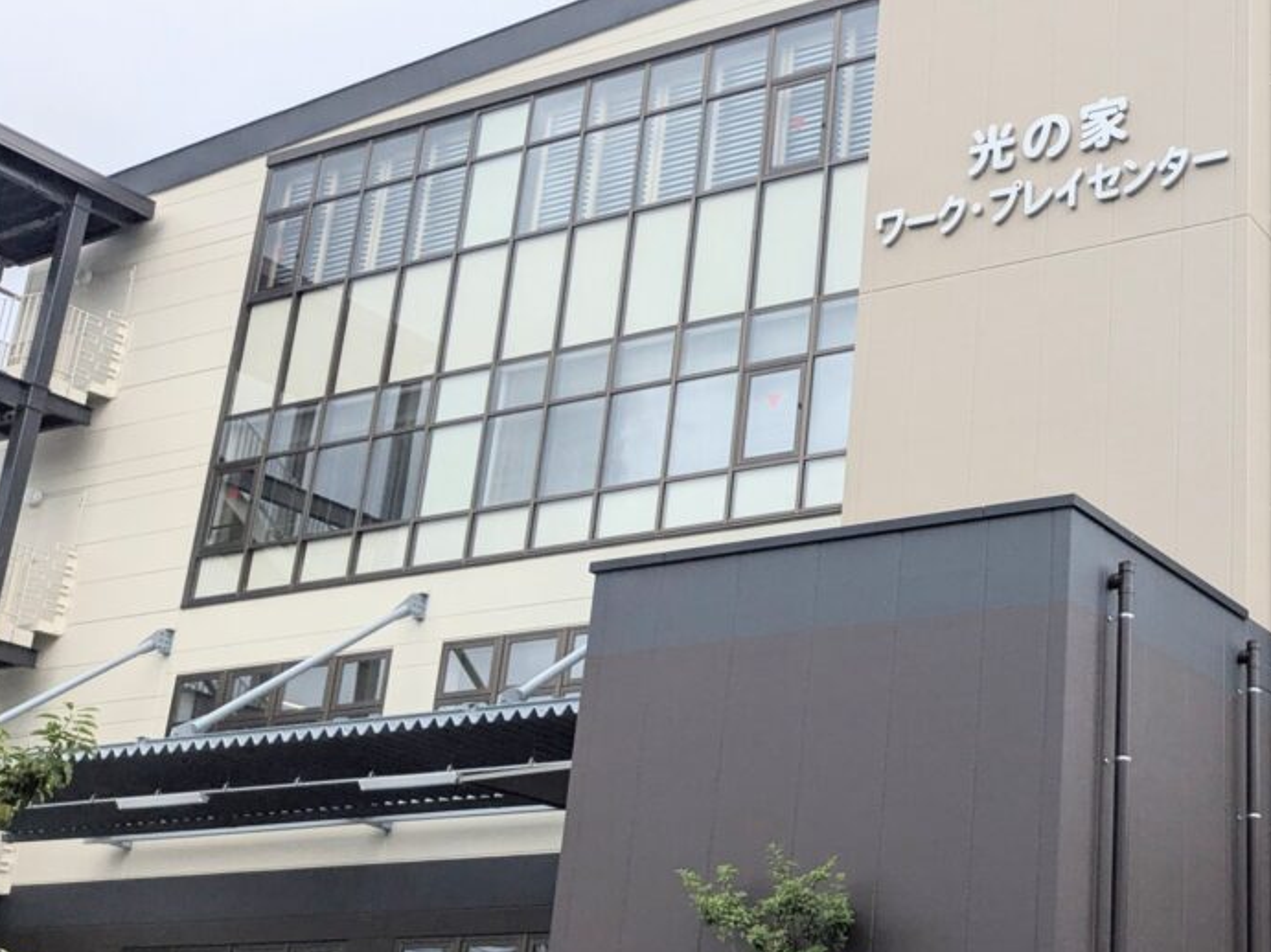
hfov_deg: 36.0
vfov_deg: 29.1
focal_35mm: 50
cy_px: 498
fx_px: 1836
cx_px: 1137
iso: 47
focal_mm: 4.38
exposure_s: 1/3891
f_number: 1.73
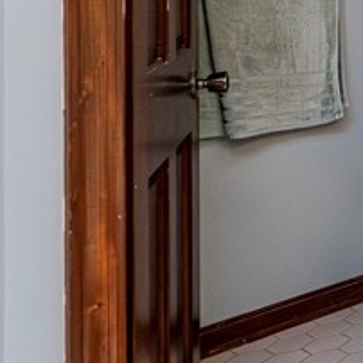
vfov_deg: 25.0
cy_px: -35
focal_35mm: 64
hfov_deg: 15.3
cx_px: 862
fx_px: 759
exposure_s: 1/200
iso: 4000
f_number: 8
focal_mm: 14
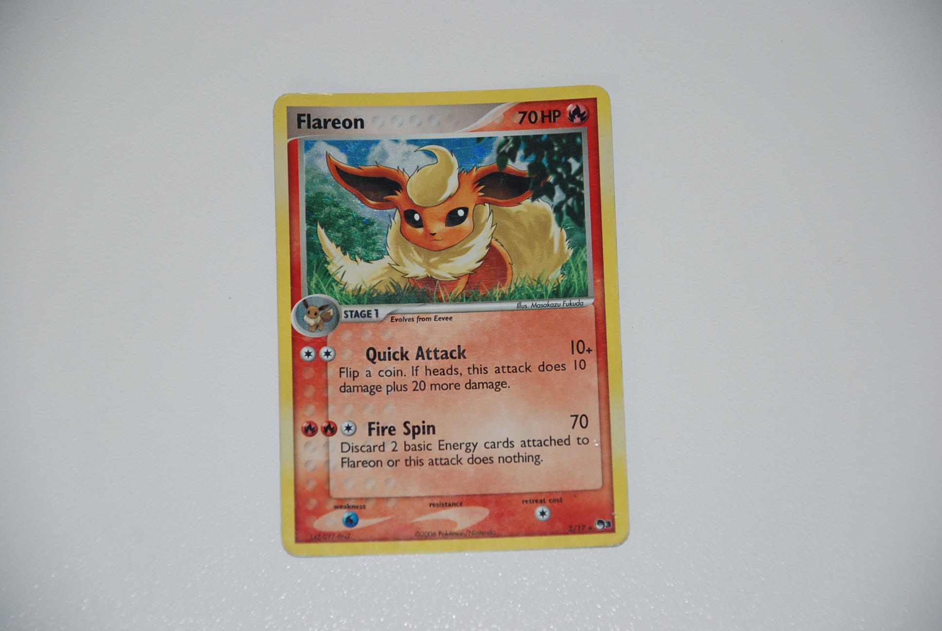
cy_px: 316
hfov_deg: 13.0
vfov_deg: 8.7
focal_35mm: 158
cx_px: 471
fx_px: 4126
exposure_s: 1/60
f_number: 5.6
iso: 200
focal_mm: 105
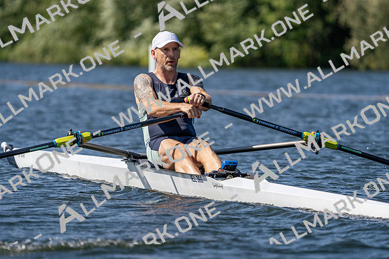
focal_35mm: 338
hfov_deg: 6.1
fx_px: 3653
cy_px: 130
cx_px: 194
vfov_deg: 4.1
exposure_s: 1/2000
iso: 250
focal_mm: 338
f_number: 6.3
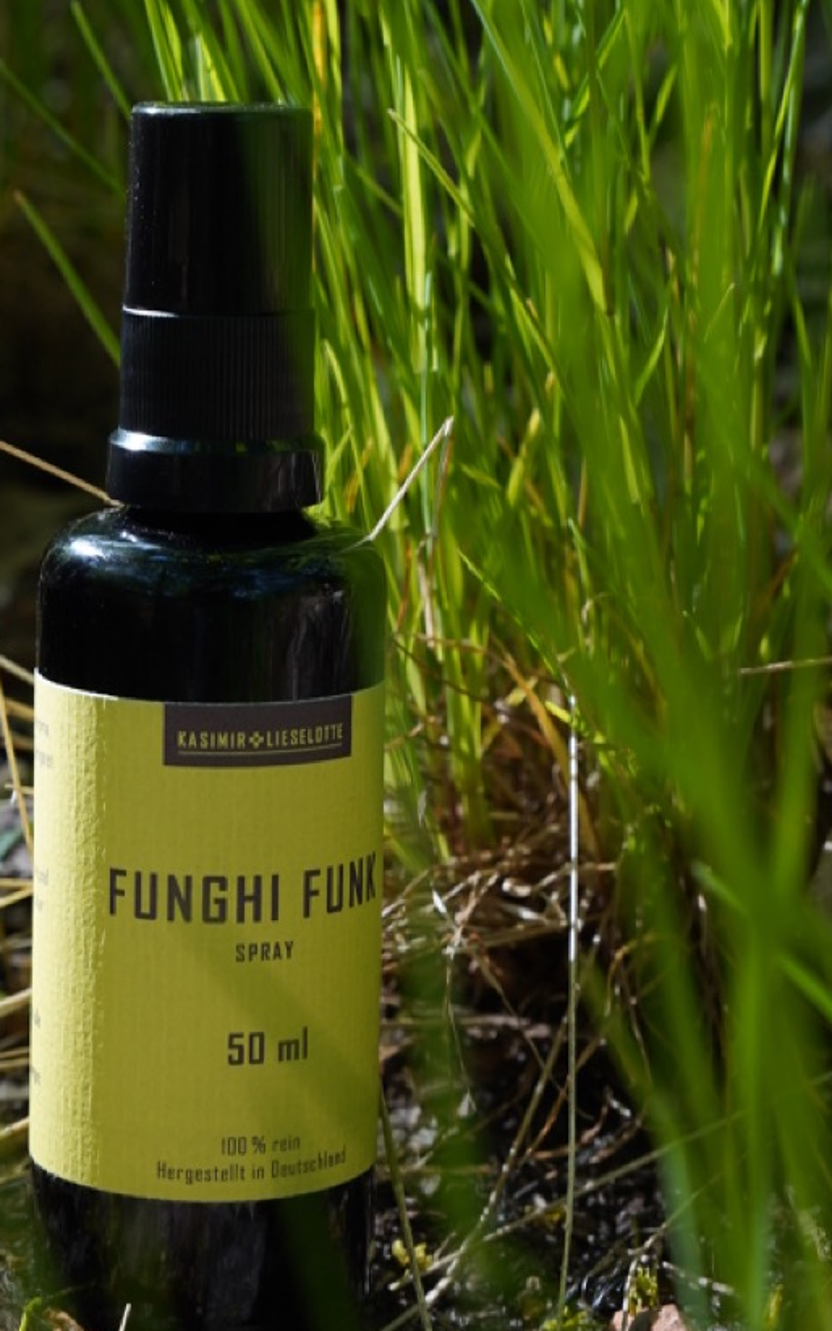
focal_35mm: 111
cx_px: 163
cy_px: 514
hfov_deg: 11.7
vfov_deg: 18.7
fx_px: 4029
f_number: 8
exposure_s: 1/60
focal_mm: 47
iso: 200
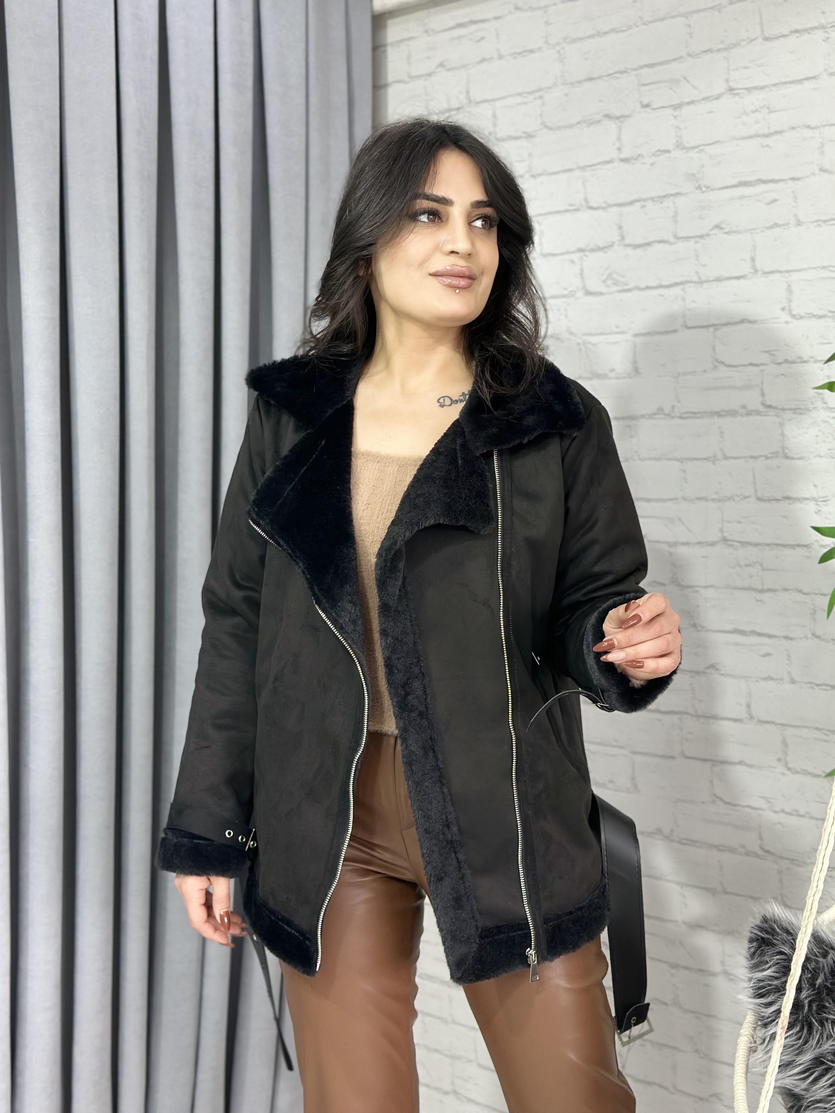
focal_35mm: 48
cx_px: 418
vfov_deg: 39.7
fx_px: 1544
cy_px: 556
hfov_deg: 30.3
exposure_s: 1/100
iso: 100
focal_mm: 6.86
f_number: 1.78
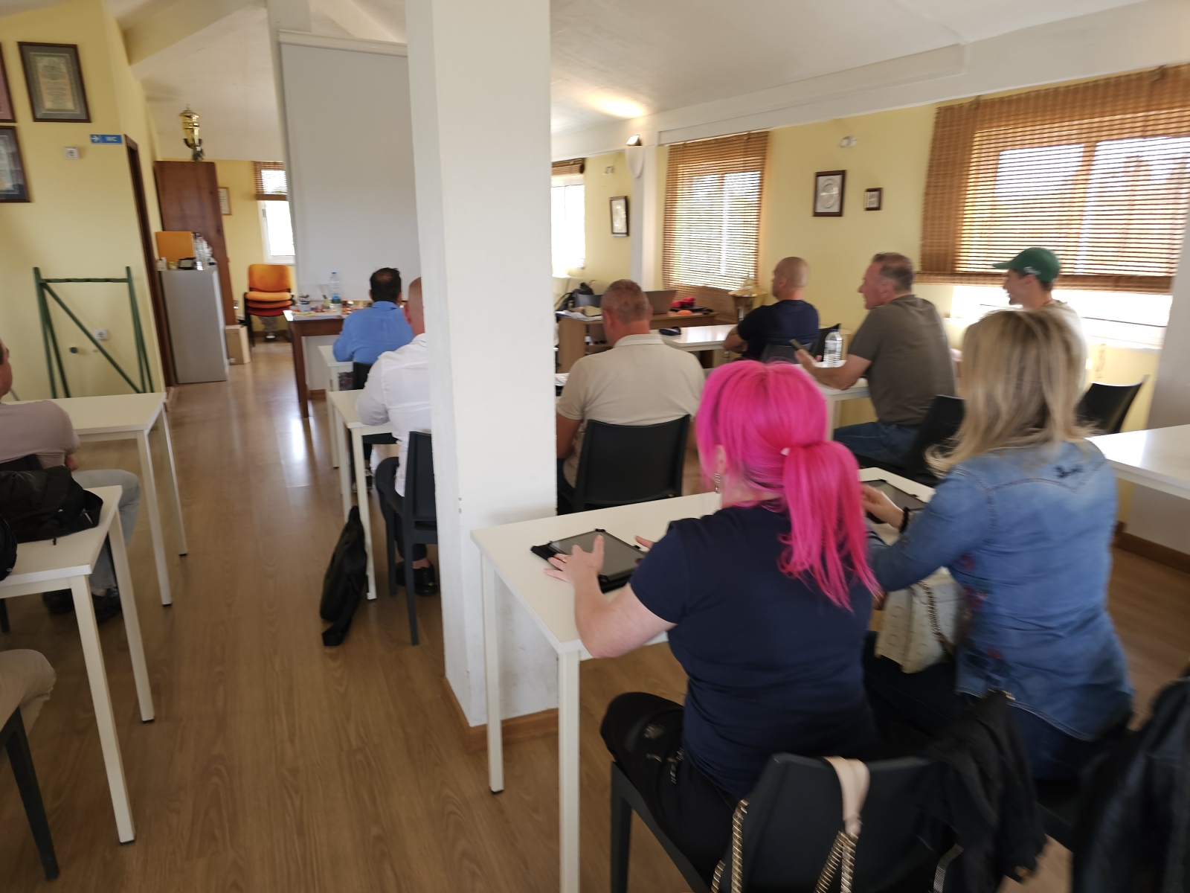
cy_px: 446
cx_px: 595
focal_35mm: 23
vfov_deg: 58.9
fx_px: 791
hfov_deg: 73.9
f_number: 1.7
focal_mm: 6.3
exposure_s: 1/50
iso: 64
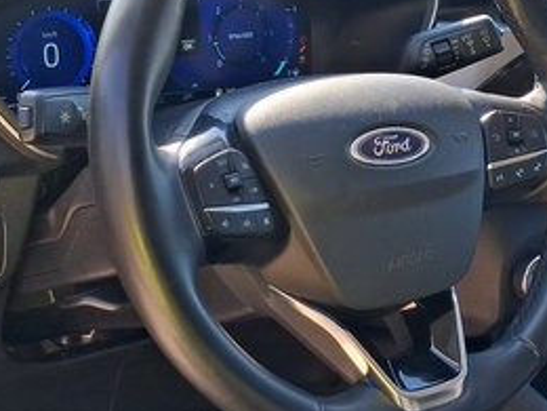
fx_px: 1312
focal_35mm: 83
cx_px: 427
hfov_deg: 23.3
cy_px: 179
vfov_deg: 17.8
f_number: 1.8
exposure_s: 1/112
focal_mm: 4
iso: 20
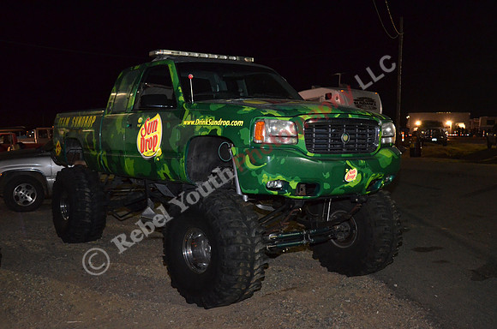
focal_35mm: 42
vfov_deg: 31.7
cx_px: 248
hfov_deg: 46.5
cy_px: 164
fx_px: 579
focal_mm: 28
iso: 3200
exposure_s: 1/60
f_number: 4.5
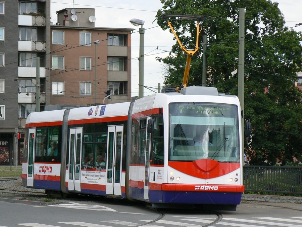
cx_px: 151
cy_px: 114
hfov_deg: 13.7
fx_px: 1256
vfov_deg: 10.3
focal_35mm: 144
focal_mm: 24.1
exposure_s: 1/500
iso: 125
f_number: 3.3
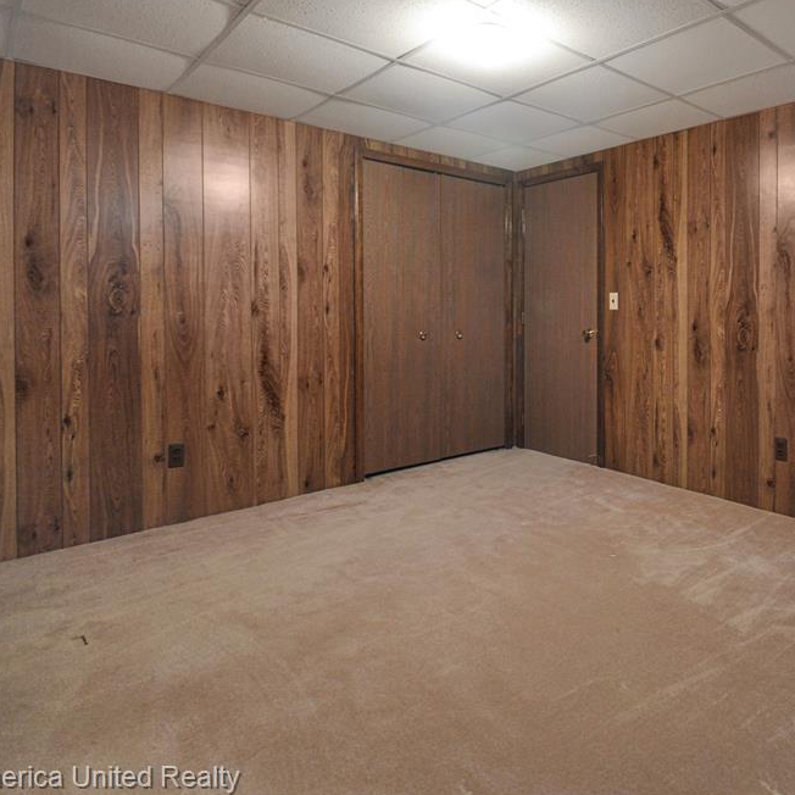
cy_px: 384
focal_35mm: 20
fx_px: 520
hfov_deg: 71.4
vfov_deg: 74.8
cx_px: 561
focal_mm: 10
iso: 200
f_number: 6.3
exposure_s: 1.3
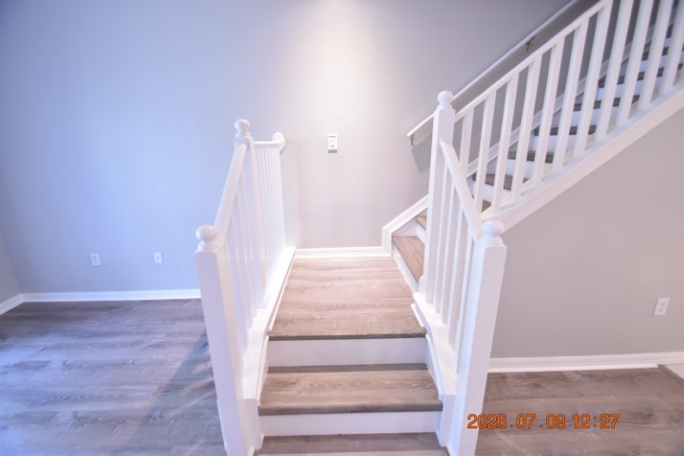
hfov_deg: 100.4
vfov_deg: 77.3
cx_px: 342
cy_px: 228
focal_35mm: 15
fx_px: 285
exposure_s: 1/20
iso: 800
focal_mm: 10
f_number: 3.5
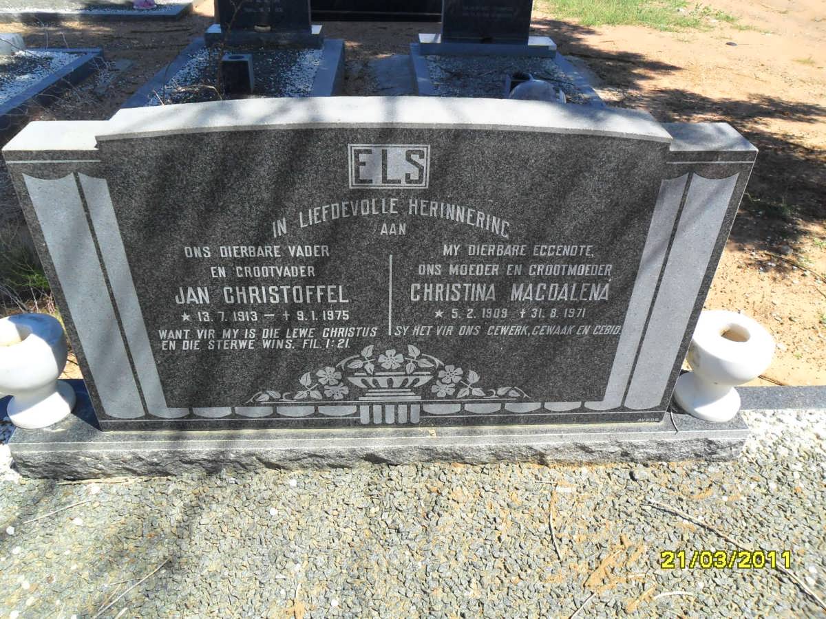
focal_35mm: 27
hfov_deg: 65.3
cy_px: 310
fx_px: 644
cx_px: 413
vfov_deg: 51.4
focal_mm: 4.9
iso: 100
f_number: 3.5
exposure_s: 1/500
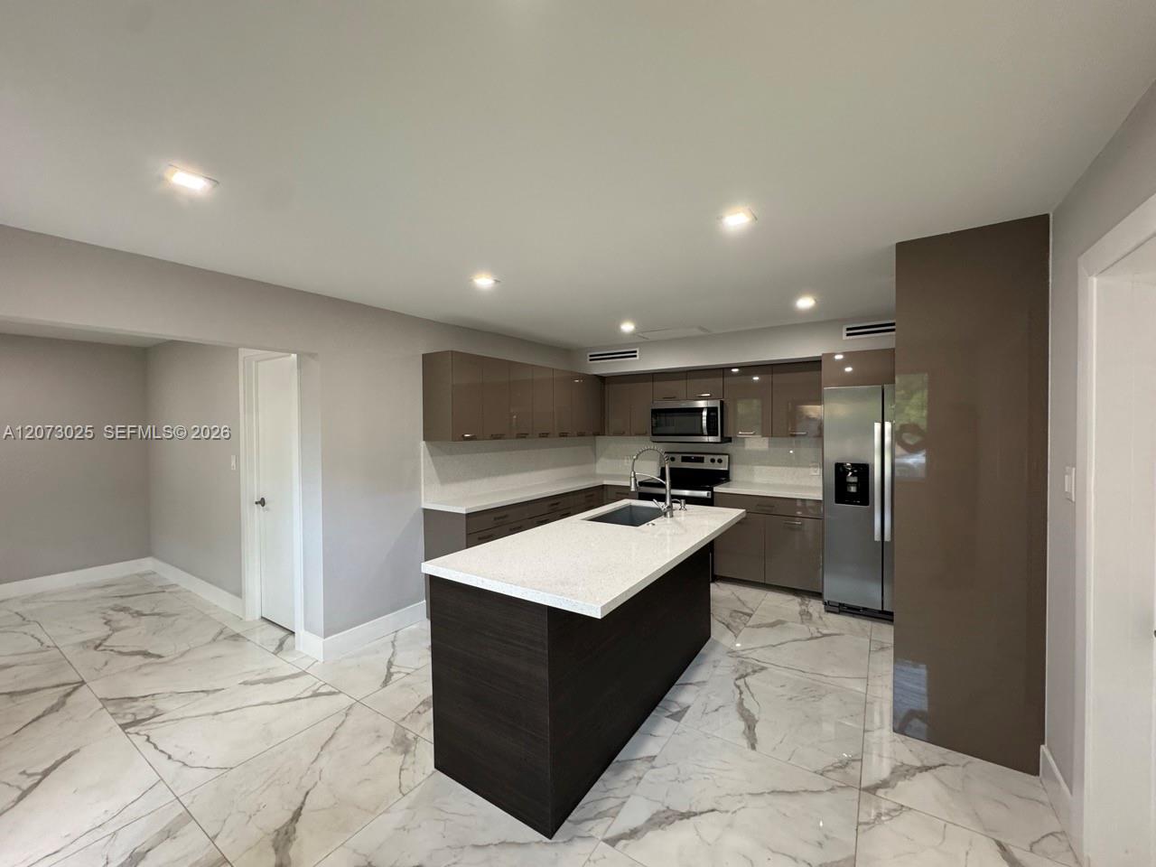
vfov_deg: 85.7
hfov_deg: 102.1
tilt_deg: -1.3
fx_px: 468
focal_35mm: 14
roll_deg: -0.1
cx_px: 578
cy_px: 434
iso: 250
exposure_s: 1/120
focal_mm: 2.22
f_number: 2.2
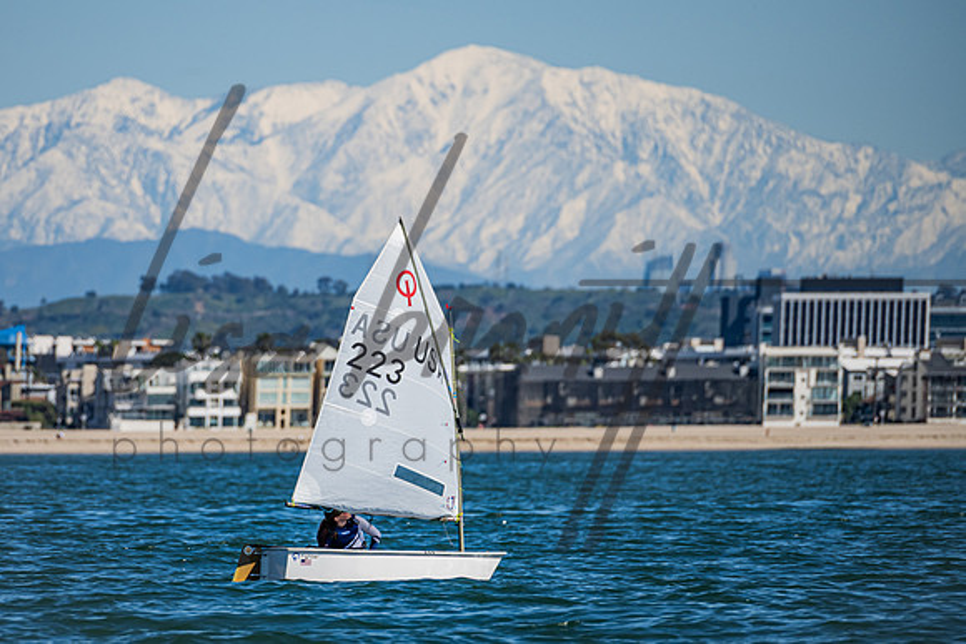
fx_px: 13426
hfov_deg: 4.1
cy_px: 288
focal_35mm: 500
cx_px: 370
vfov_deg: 2.8
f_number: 8
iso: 320
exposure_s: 1/1600
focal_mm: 400
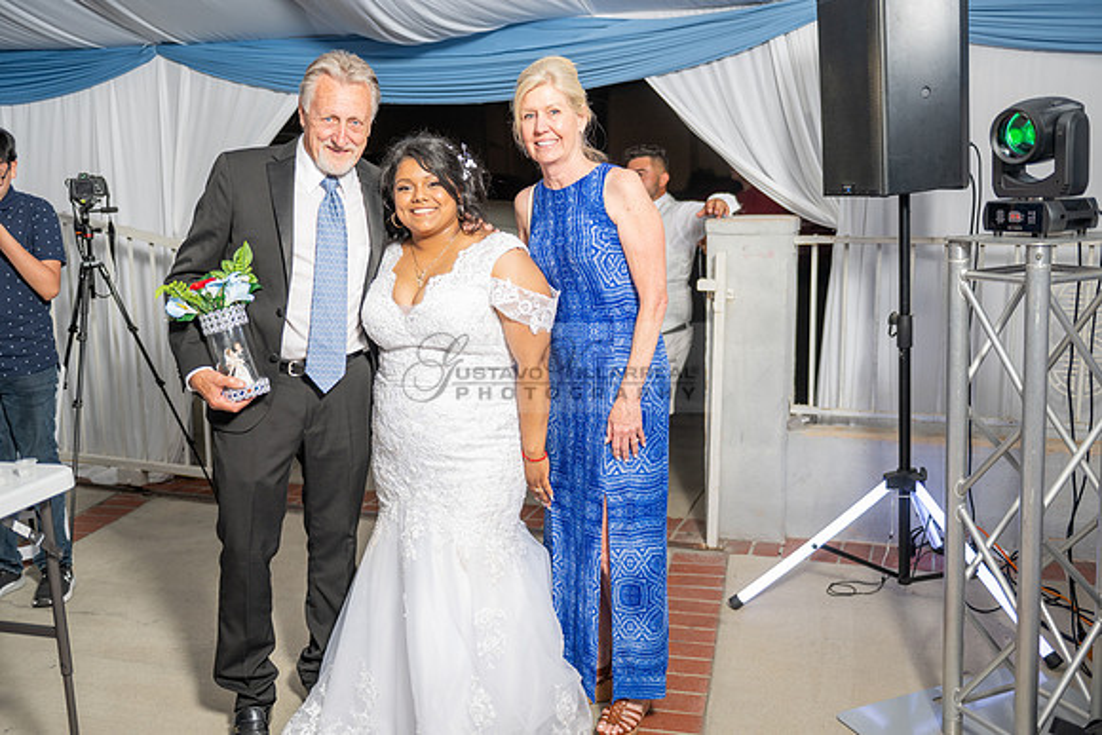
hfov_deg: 54.4
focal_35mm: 35
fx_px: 1072
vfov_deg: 37.9
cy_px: 368
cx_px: 551
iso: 250
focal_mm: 35
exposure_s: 1/125
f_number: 2.8
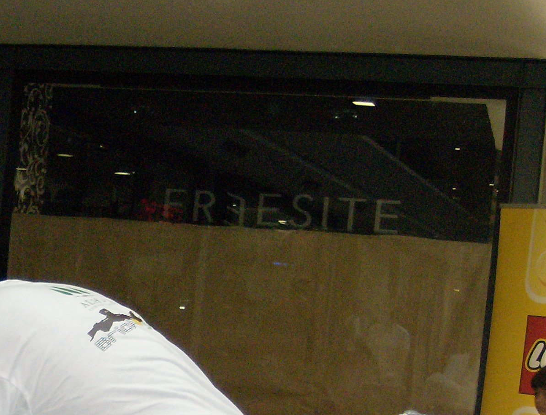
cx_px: -91
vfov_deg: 16.5
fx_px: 1411
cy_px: 382
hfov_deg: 20.6
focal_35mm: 89
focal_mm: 6.4
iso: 200
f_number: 2.9
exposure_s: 1/66.6
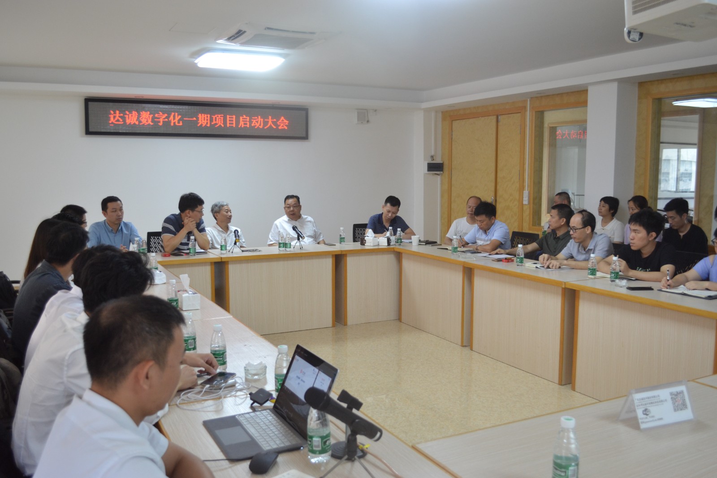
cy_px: 239
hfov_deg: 57.2
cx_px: 358
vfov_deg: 40.0
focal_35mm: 33
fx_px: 657
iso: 560
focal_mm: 22
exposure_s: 1/60
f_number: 3.8
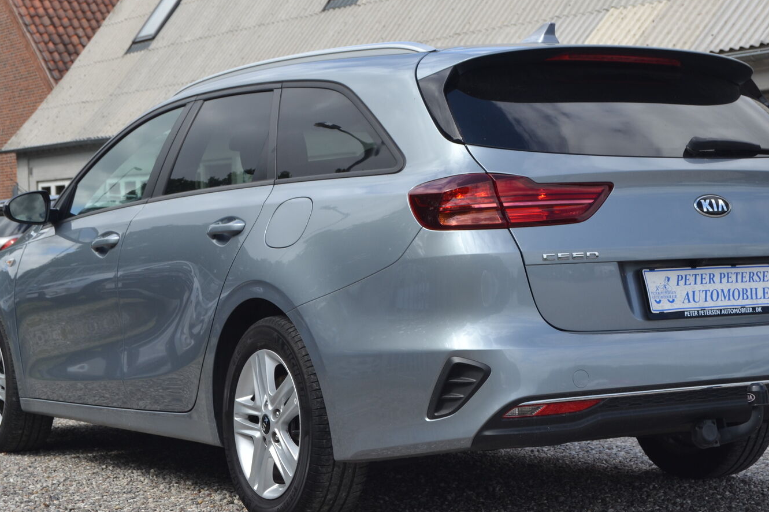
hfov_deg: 26.7
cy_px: 278
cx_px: 435
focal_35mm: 76
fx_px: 1617
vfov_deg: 18.0
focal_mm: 35
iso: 100
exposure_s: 1/200
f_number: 7.1
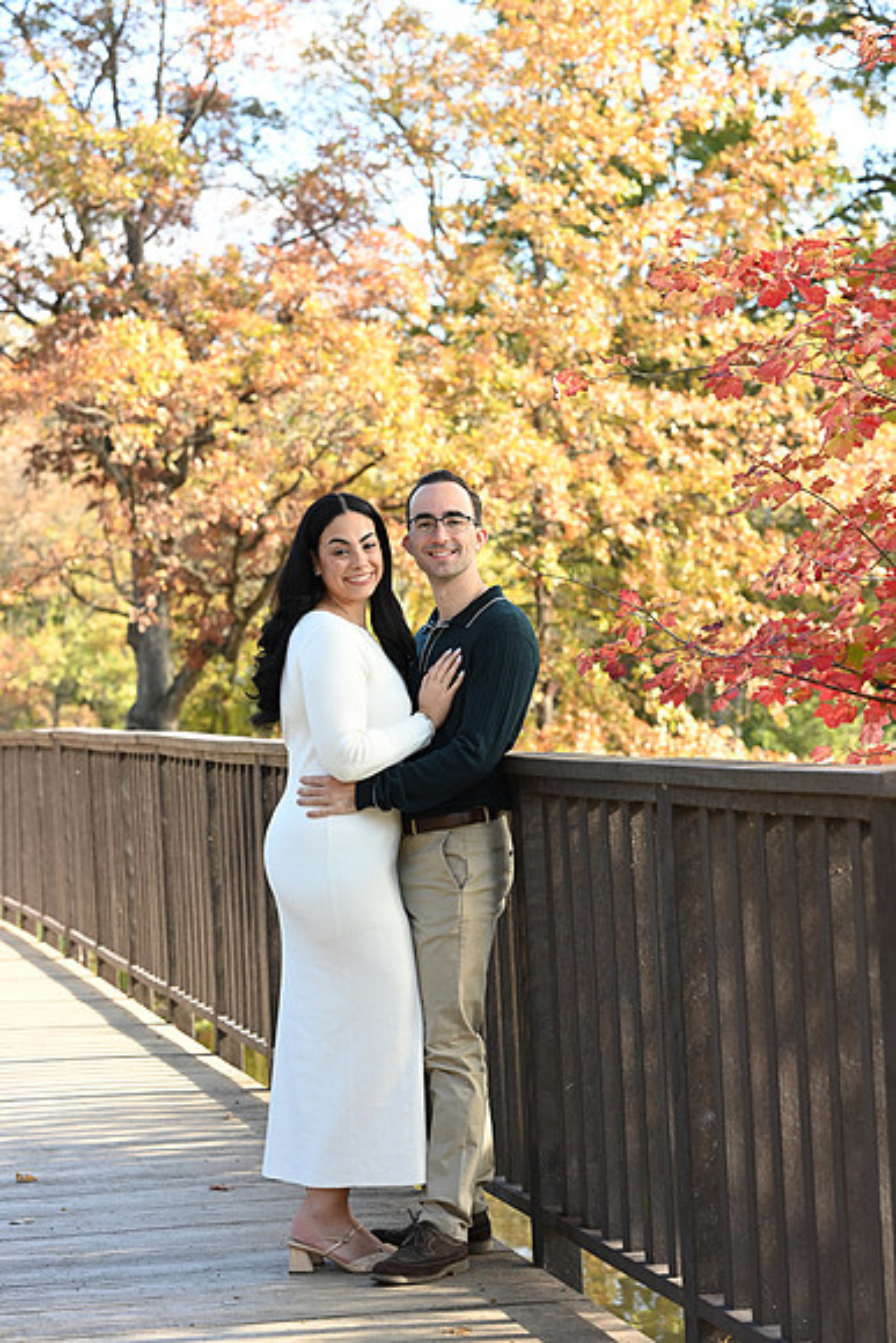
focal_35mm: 85
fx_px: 3171
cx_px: 448
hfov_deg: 16.1
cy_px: 672
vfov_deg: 23.9
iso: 320
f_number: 5.6
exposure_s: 1/160
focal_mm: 85
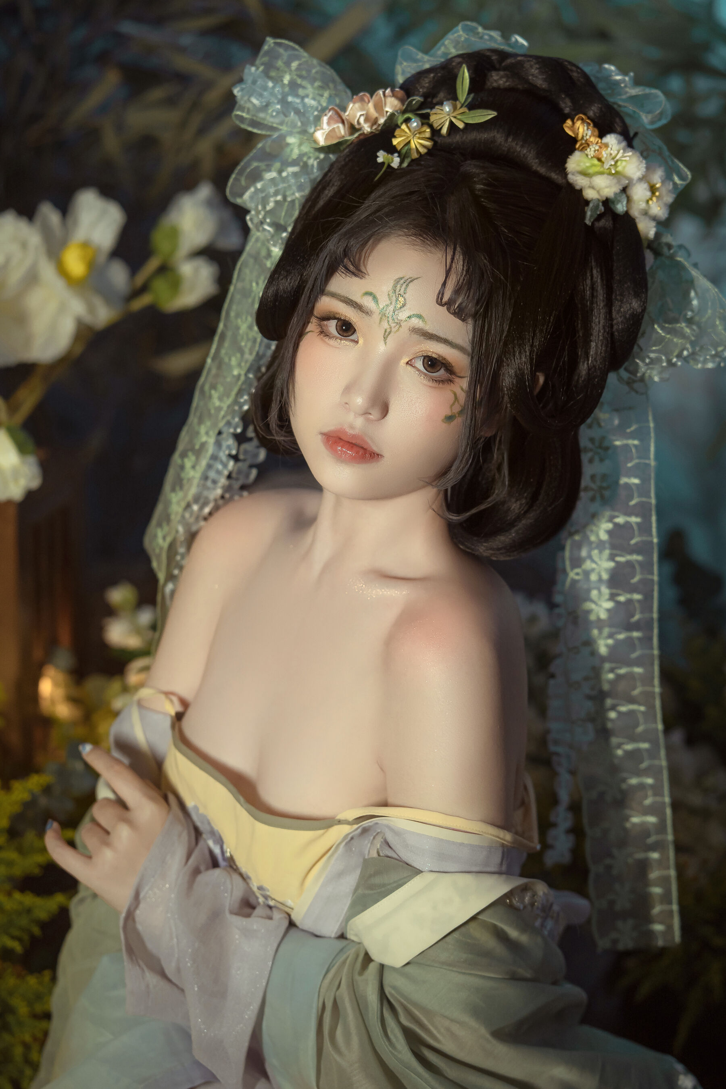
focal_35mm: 85
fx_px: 2571
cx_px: 363
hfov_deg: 16.1
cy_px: 544
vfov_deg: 23.9
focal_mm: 85
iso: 640
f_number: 3.5
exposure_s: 1/60
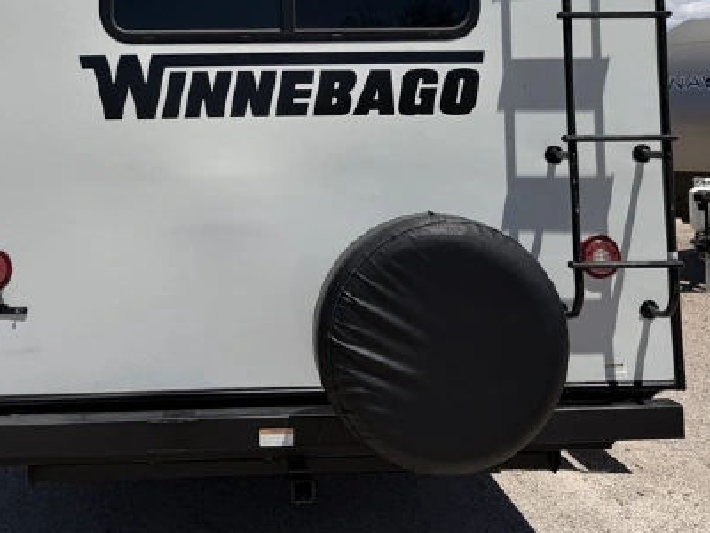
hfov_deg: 39.3
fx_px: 985
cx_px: 247
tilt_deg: +6.7
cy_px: 60
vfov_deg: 29.1
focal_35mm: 48
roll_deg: +0.7
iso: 80
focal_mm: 6.76
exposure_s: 1/8130
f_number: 1.78
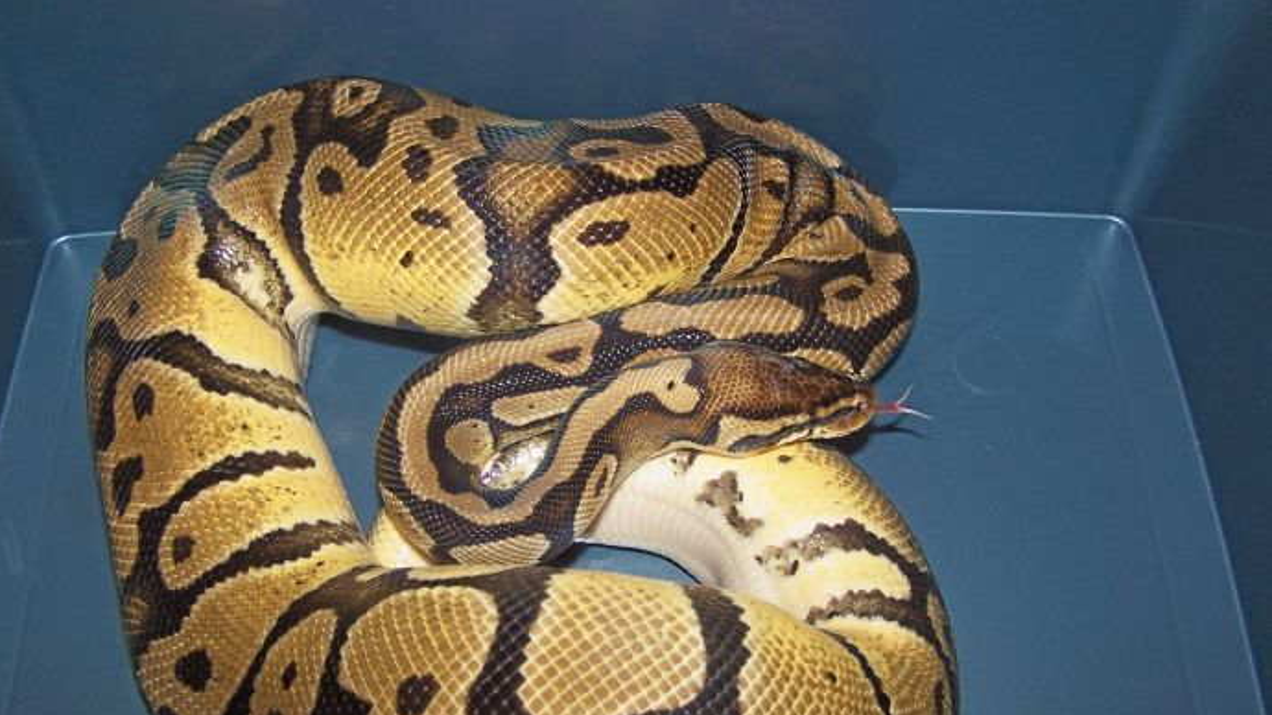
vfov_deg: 28.3
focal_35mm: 42
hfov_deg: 48.4
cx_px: 629
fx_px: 1416
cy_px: 440
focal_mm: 6.3
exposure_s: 1/60
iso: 80
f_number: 2.8
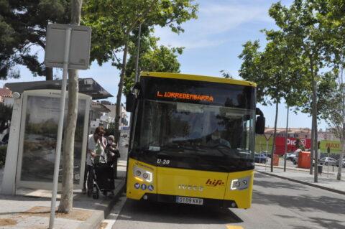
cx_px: 172
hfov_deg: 48.0
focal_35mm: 40
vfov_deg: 32.9
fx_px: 388
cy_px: 114
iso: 3200
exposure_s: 1/1250
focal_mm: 27
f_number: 18
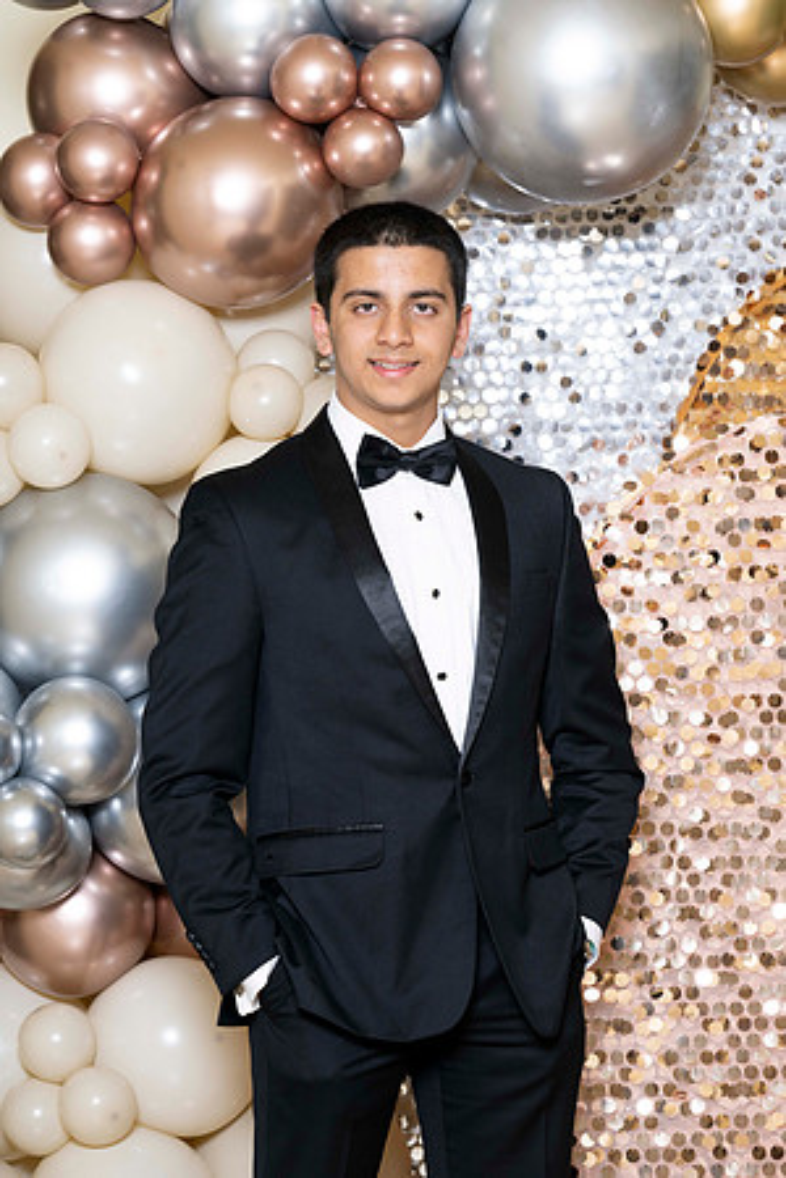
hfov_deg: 9.8
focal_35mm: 140
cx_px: 393
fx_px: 4585
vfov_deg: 14.7
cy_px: 589
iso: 250
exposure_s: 1/200
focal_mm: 140
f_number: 5.6
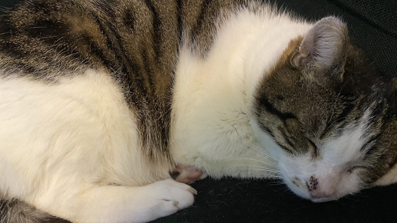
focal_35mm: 30
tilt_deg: -30.4
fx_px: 316
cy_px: 117
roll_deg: +4.0
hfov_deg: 64.3
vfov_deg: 38.9
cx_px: 191
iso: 640
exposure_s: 1/32
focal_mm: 4.25
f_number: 1.8
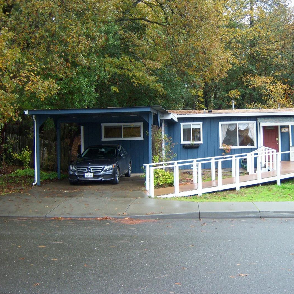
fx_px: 432
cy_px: 147
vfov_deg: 37.6
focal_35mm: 45
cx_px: 205
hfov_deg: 37.0
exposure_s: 1/80
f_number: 2.8
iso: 80
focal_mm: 7.5
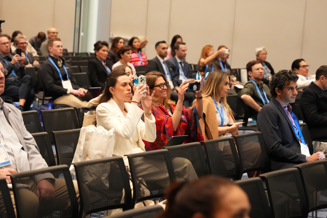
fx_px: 954
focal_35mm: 105
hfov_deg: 19.5
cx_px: 164
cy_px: 109
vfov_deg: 13.0
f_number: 2.8
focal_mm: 70
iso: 6400
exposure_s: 1/80
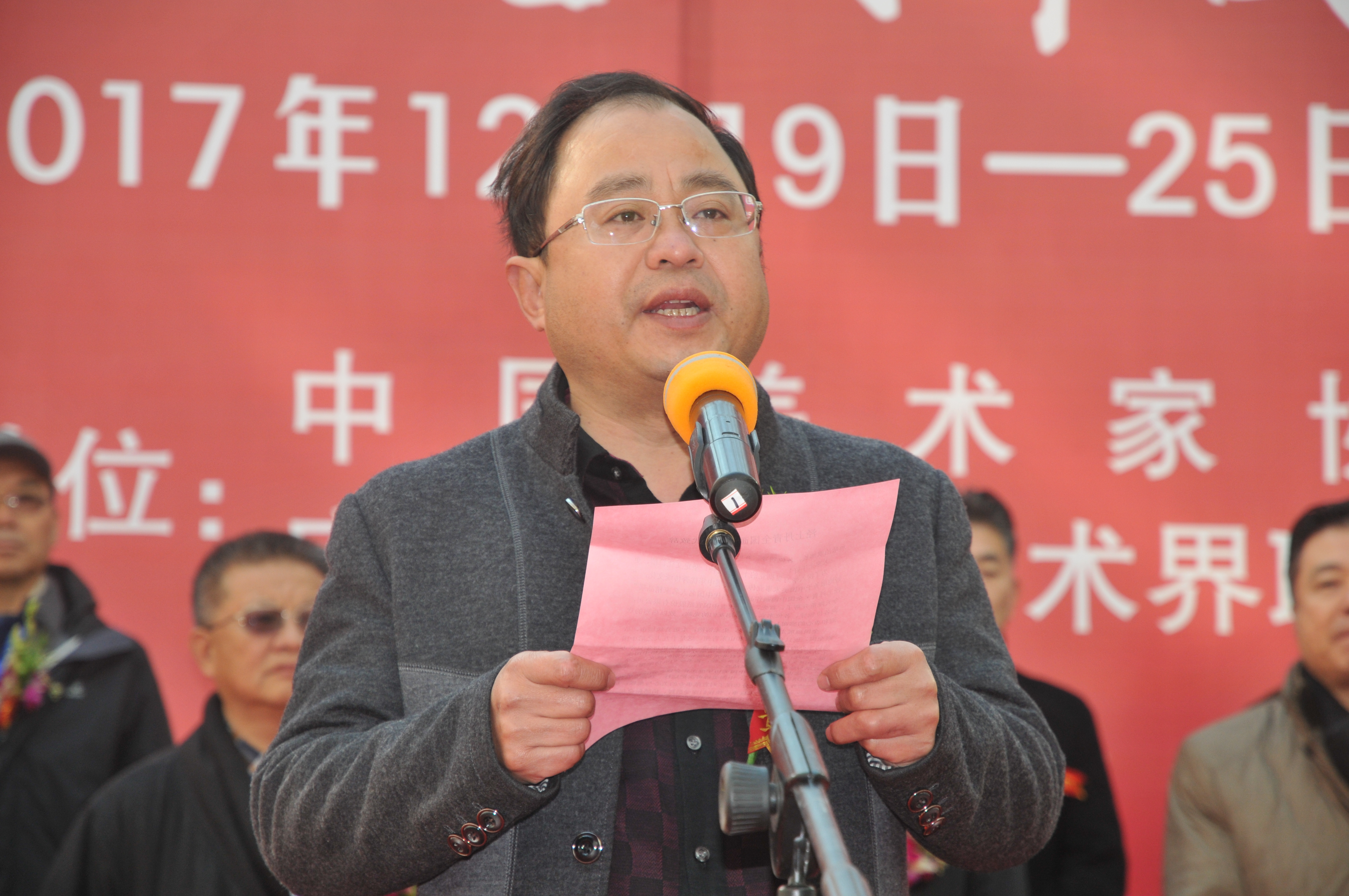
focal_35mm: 128
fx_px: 4772
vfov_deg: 10.7
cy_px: 448
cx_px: 674
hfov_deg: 16.1
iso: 320
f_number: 5.6
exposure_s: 1/100
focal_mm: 85
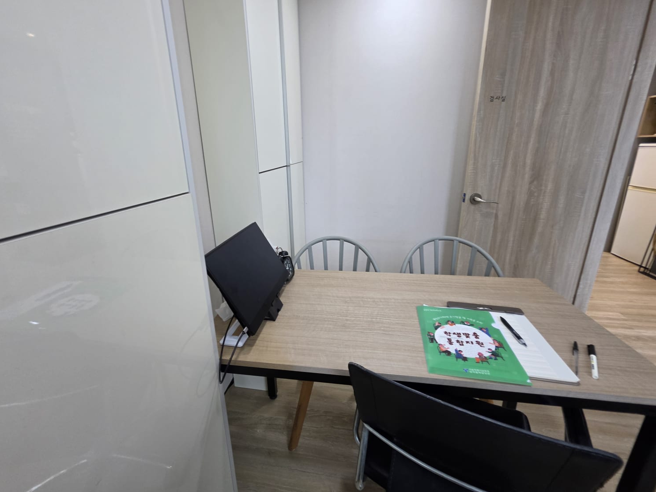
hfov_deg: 102.0
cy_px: 229
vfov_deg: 85.5
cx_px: 317
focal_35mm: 14
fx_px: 265
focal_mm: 2.2
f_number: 1.9
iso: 200
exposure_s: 1/120
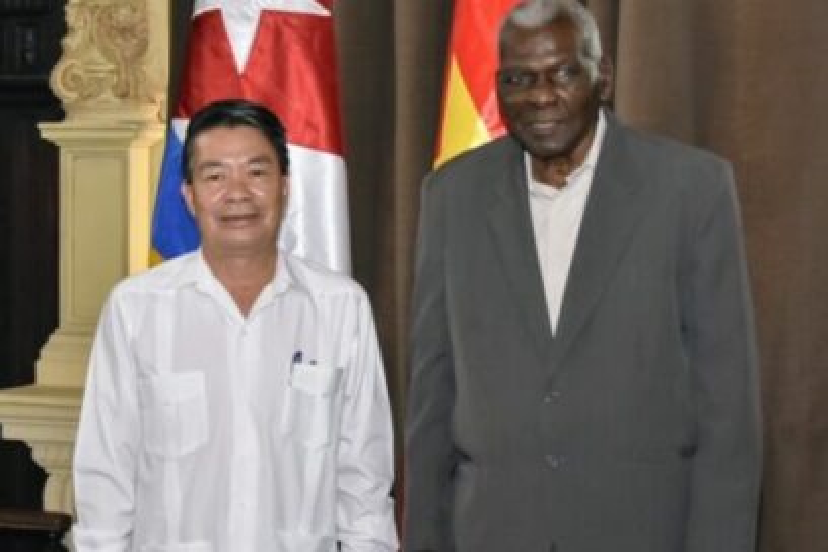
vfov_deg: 18.2
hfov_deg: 27.0
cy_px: 276
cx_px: 414
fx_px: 1725
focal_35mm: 75
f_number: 4.5
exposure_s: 1/40
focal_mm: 50
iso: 640
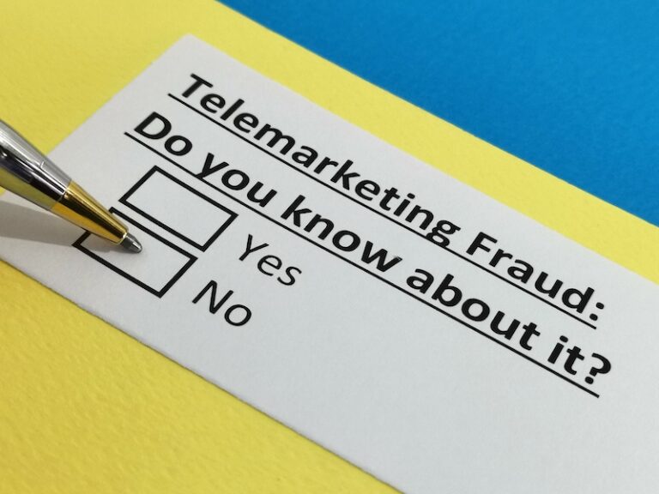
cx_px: 330
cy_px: 247
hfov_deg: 34.9
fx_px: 1047
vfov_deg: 26.6
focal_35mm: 55
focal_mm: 5.6
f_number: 1.8
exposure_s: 1/50
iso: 200
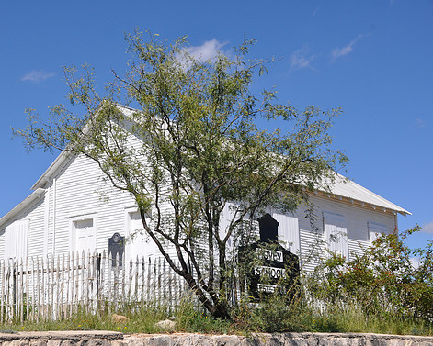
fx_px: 776
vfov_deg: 25.2
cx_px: 172
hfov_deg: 31.1
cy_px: 171
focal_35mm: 61
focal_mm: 35
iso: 200
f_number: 13
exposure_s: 1/160
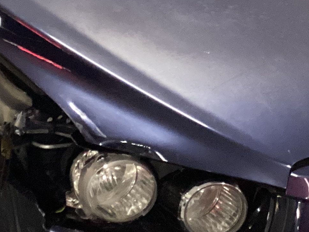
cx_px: 117
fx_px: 937
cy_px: 81
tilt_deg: -25.1
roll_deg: +0.8
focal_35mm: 105
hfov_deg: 18.7
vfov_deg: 14.1
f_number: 2.4
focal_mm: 3.3
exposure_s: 1/50
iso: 320
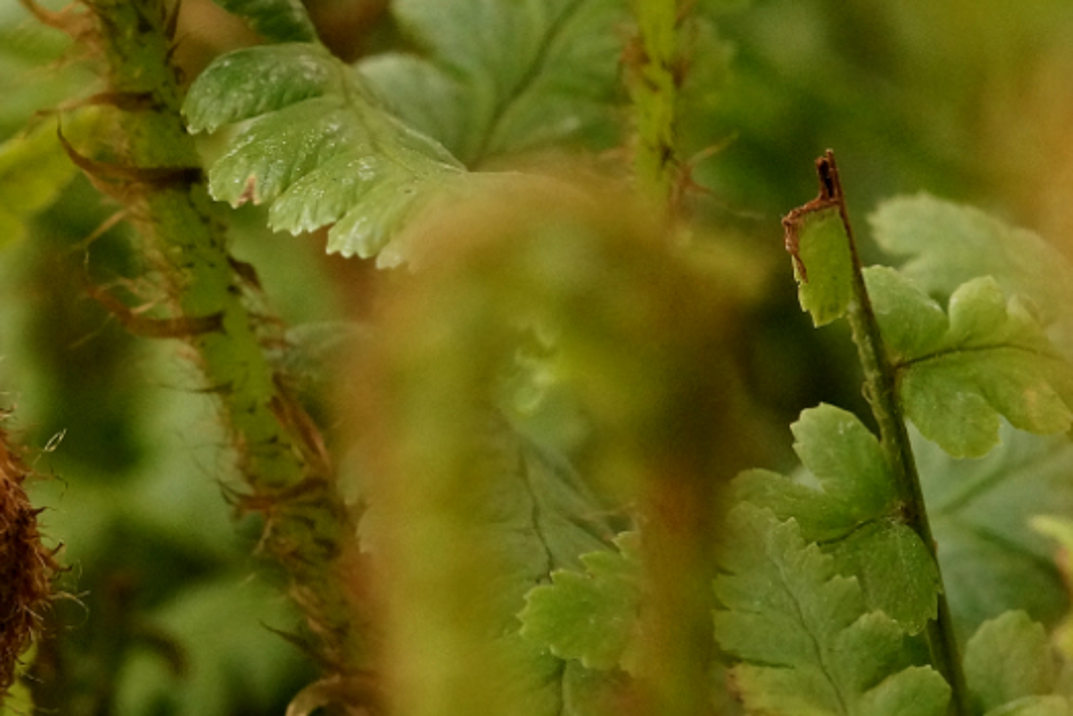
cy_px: 47
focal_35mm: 344
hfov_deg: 6.0
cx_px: 10
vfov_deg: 4.0
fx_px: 10255
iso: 1600
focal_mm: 100
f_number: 8
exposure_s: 1/160
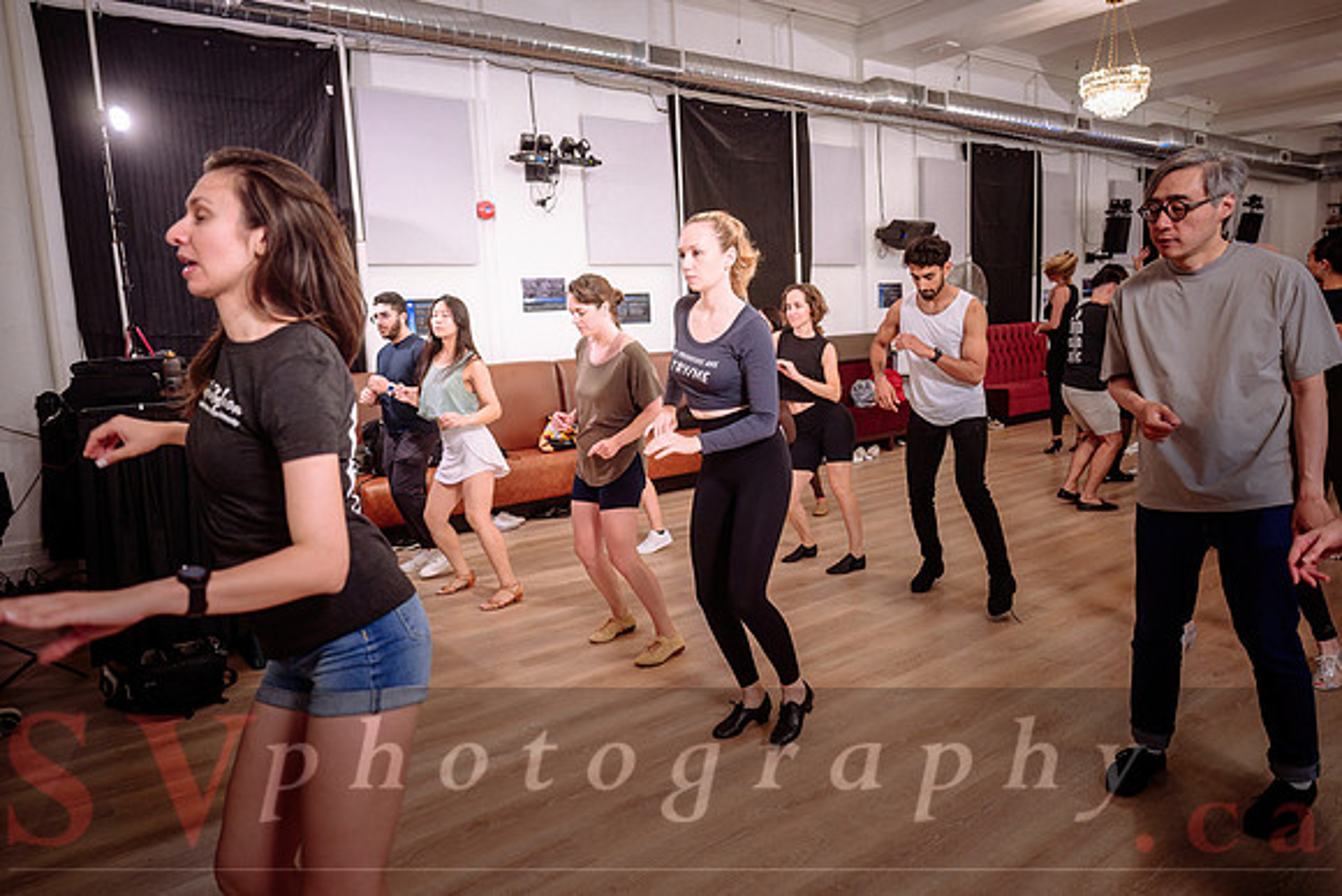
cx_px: 671
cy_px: 448
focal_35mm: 25
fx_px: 932
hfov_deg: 71.5
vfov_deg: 51.3
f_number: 2.8
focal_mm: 25
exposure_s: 1/160
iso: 1600
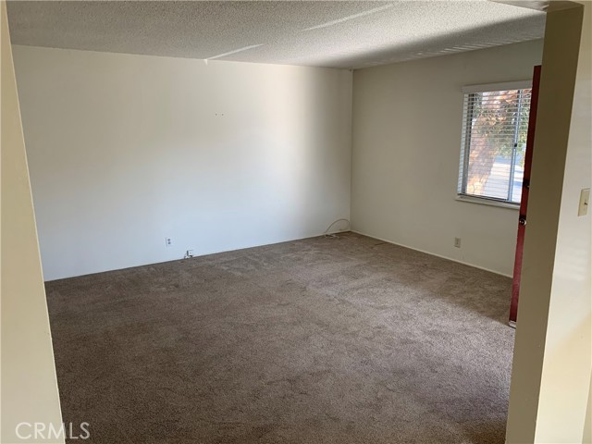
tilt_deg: -6.9
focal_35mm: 26
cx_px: 296
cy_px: 222
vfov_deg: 53.1
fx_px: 445
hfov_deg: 67.3
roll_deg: -2.2
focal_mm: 4.25
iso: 50
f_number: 1.8
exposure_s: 1/121
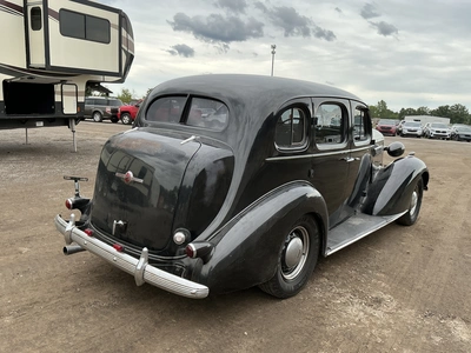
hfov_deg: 63.4
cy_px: 176
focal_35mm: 28
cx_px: 236
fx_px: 381
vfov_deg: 49.7
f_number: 1.8
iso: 25
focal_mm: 3
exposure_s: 1/248
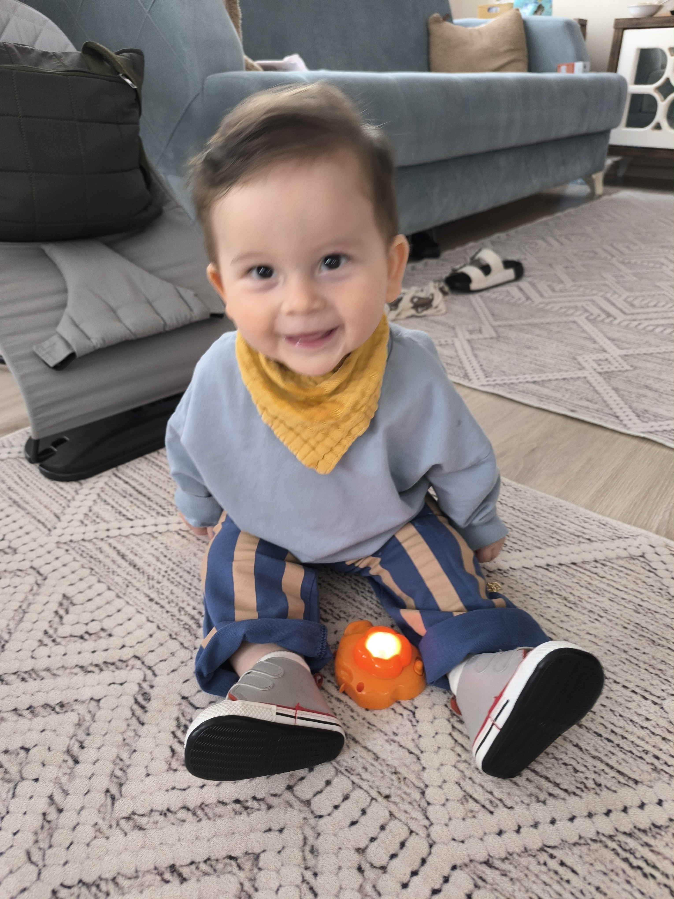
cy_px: 450
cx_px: 337
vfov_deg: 73.9
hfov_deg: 58.9
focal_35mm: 23
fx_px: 597
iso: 1000
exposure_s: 1/33.3
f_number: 1.65
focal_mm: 6.14
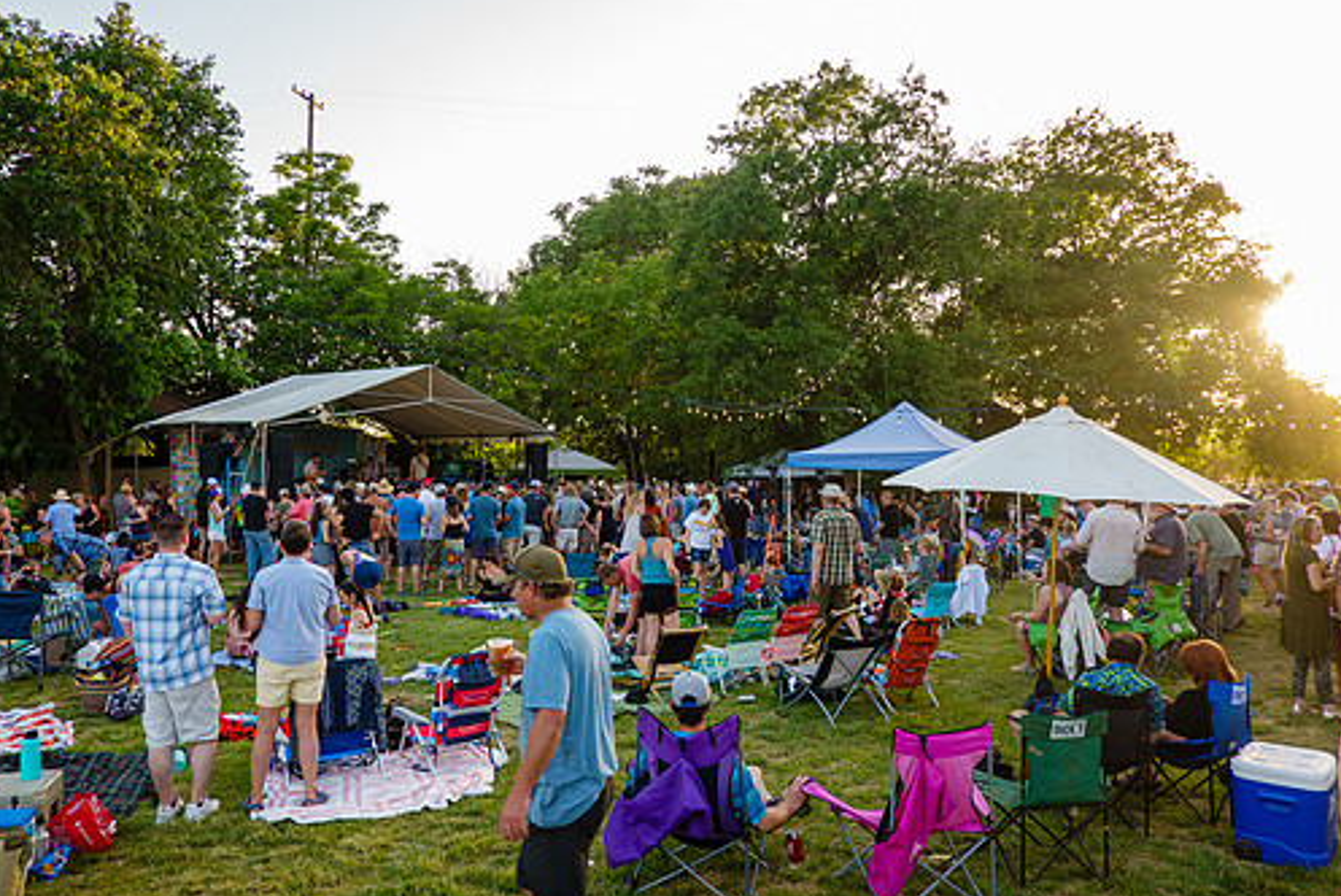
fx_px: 1044
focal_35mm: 28
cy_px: 460
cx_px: 599
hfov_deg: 65.3
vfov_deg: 46.5
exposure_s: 1/160
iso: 125
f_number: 2.8
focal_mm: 9
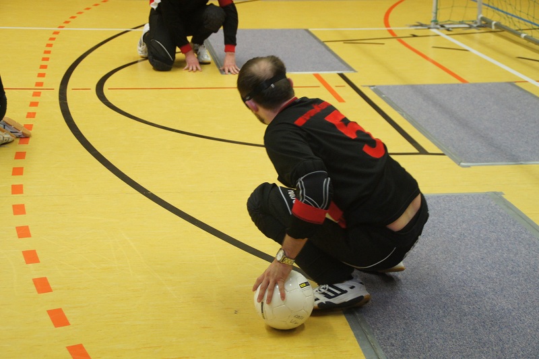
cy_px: 180
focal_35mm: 75
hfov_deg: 27.0
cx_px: 270
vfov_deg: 18.2
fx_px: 1122
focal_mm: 50
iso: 1600
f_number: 4.5
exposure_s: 1/60
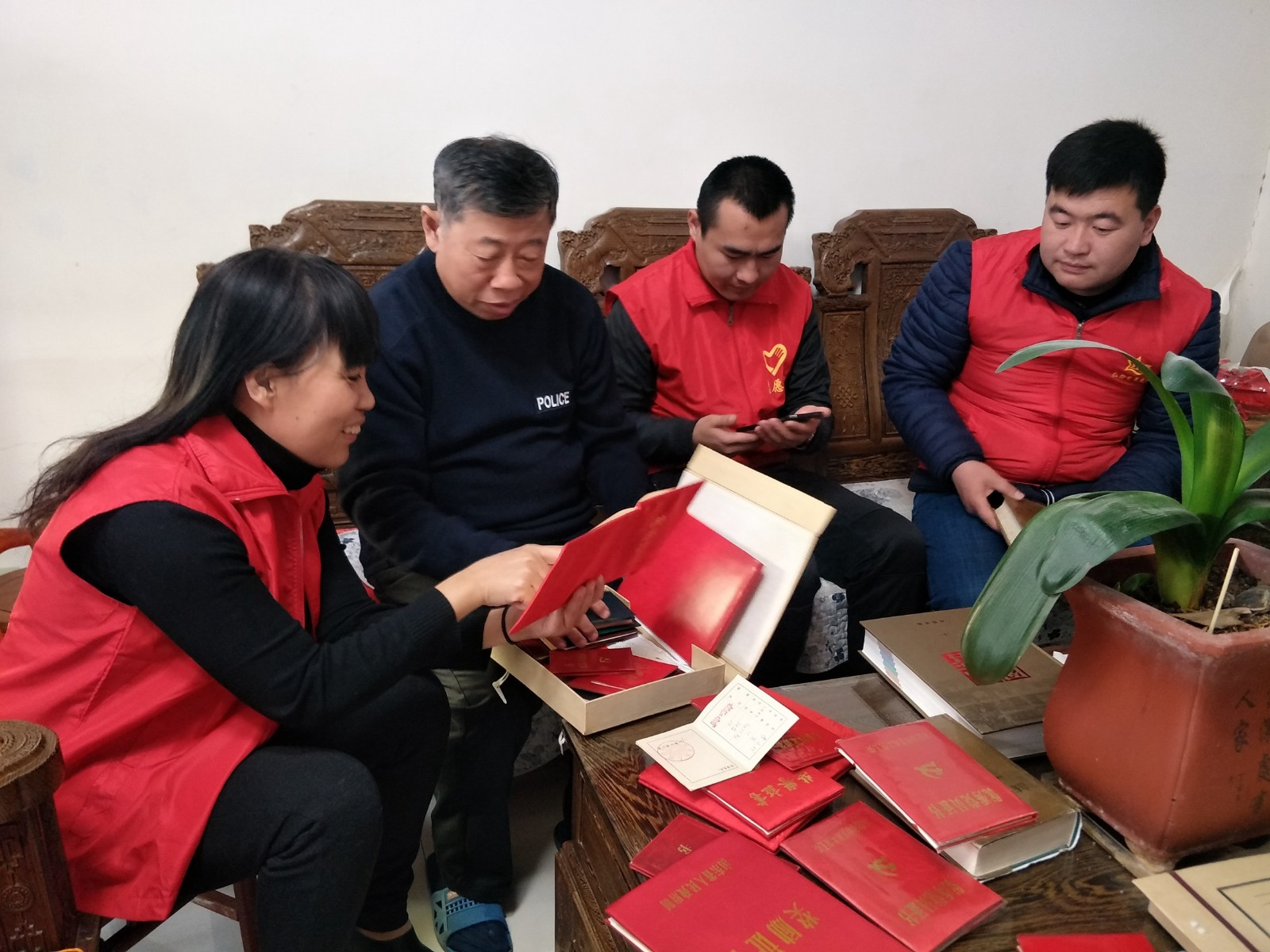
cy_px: 476
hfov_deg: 76.4
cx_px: 635
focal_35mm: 22
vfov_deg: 61.1
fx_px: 807
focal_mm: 3.79
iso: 588
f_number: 1.7
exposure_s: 1/14
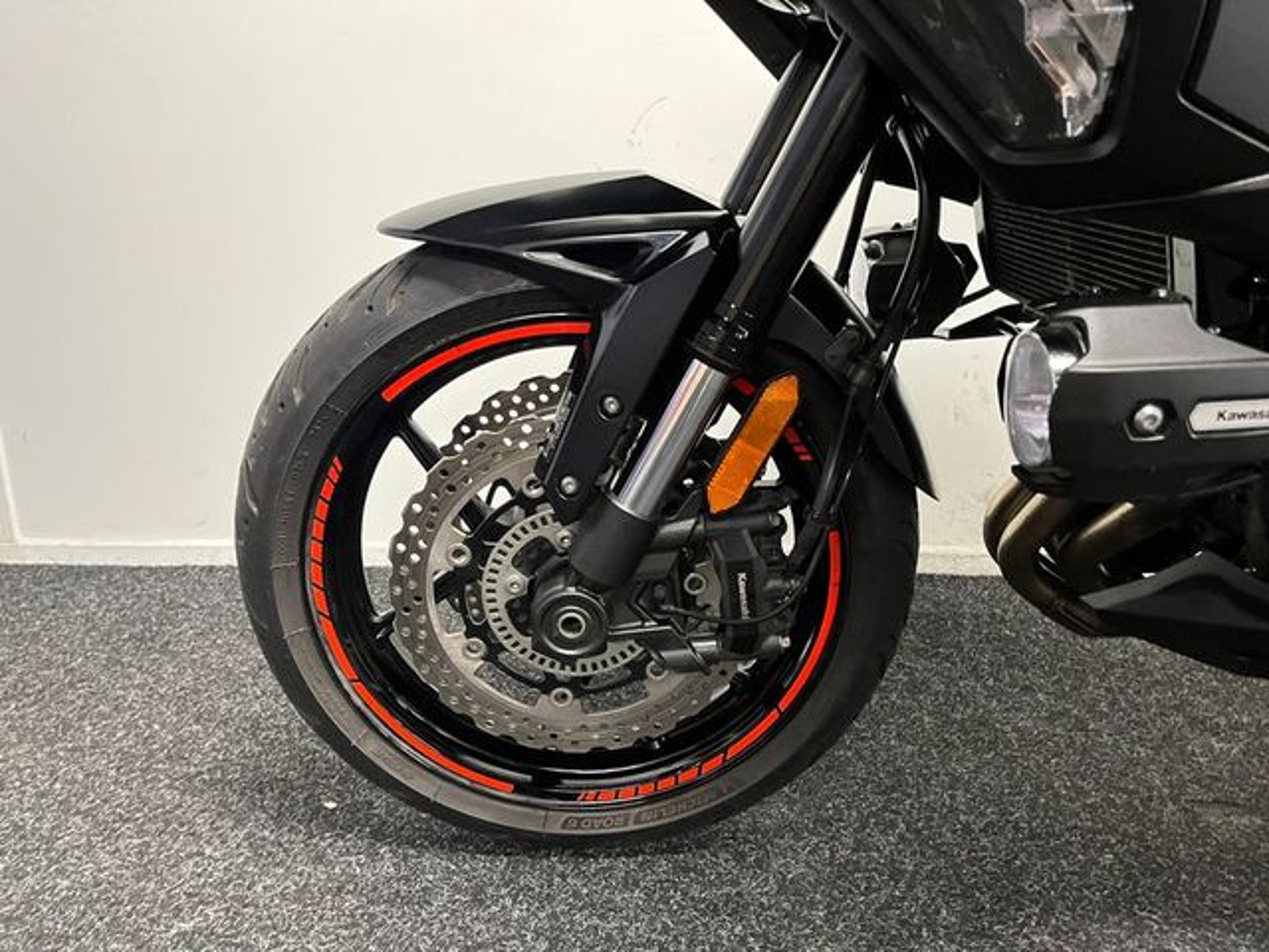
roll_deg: +1.0
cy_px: 476
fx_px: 953
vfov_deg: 53.1
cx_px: 634
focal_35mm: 26
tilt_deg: -15.1
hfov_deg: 67.3
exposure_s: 1/50
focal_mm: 5.1
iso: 500
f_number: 1.6
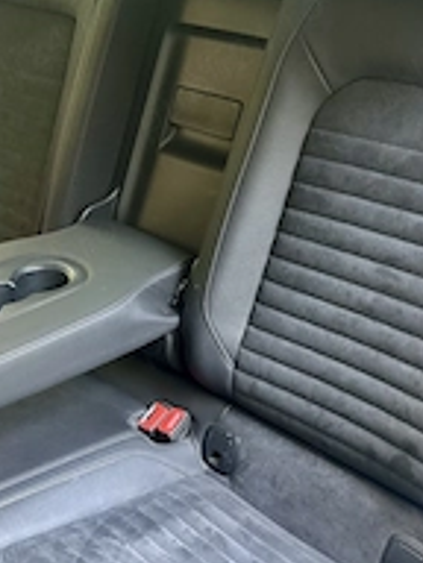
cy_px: 337
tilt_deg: -32.6
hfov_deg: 28.8
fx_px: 815
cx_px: 126
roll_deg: +3.3
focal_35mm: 50
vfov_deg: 38.0
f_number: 1.78
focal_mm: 6.86
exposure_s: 1/69
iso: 250
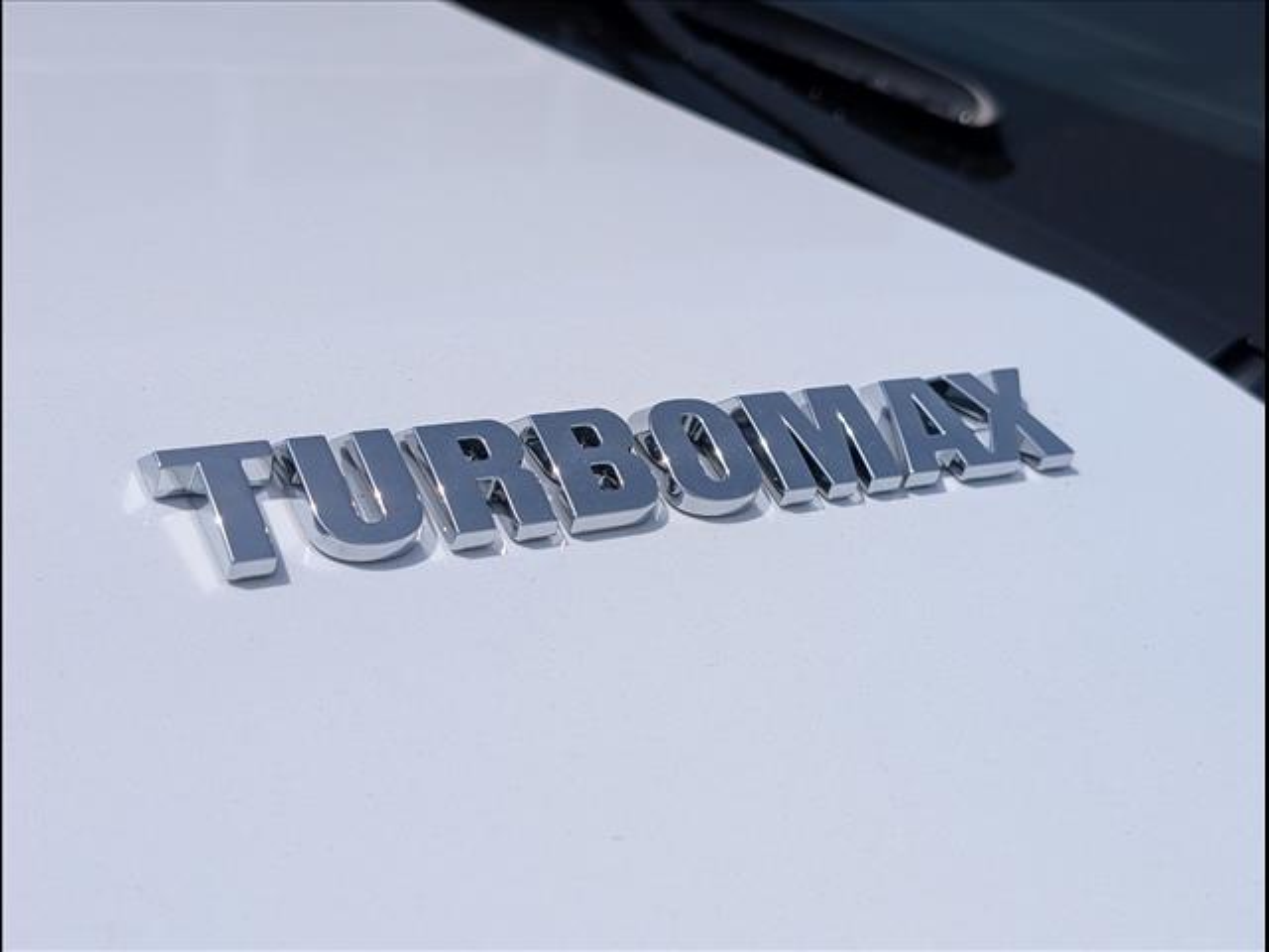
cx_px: 634
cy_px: 476
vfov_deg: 29.7
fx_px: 1796
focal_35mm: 49
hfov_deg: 38.9
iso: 40
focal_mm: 6.9
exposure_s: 1/5000
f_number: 1.68
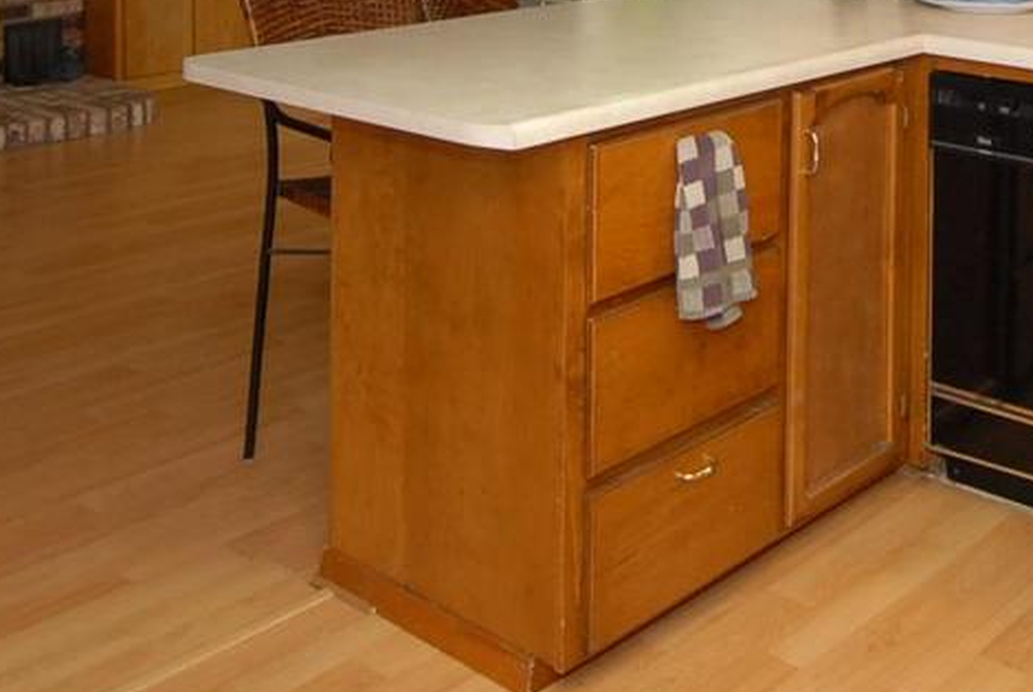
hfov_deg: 38.1
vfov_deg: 24.7
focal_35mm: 49
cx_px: 886
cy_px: -164
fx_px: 1408
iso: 400
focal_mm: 12
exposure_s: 1/45
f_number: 4
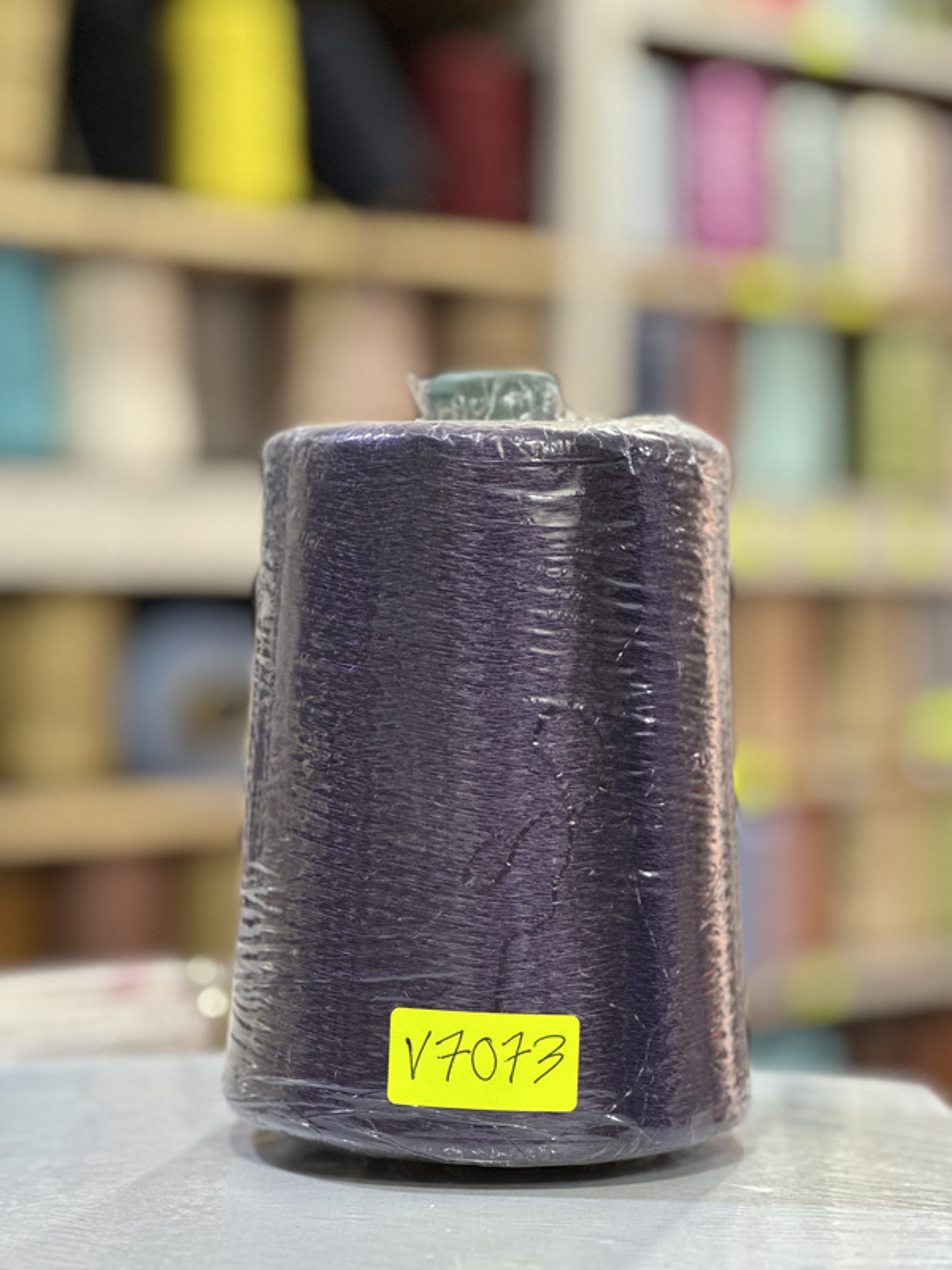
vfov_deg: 25.3
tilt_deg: -1.3
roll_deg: -1.4
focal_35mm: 77
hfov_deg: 19.1
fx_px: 2824
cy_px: 635
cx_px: 476
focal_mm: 9
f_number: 2.8
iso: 250
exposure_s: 1/33
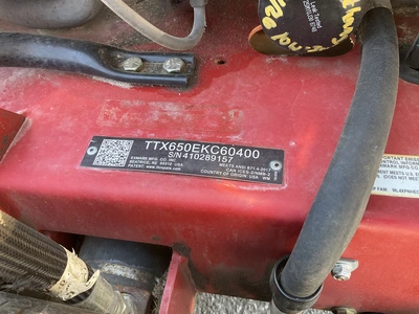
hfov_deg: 61.7
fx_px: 351
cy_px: 157
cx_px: 210
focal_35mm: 29
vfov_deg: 48.2
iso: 64
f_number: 1.8
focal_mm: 3
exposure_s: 1/106
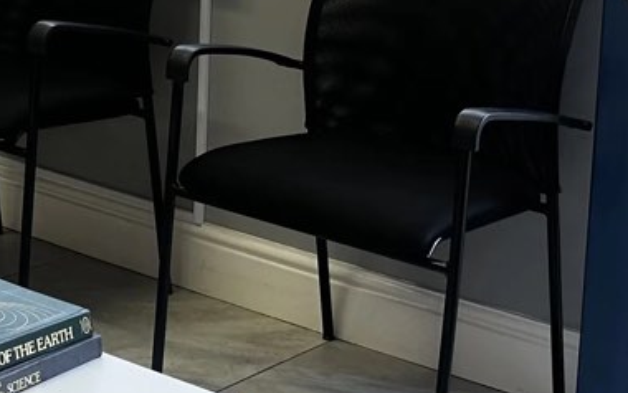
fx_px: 1832
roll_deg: +0.0
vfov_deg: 11.8
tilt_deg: -6.5
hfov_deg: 17.0
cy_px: -177
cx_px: -402
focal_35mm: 107
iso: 80
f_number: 1.78
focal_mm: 6.86
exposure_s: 1/100
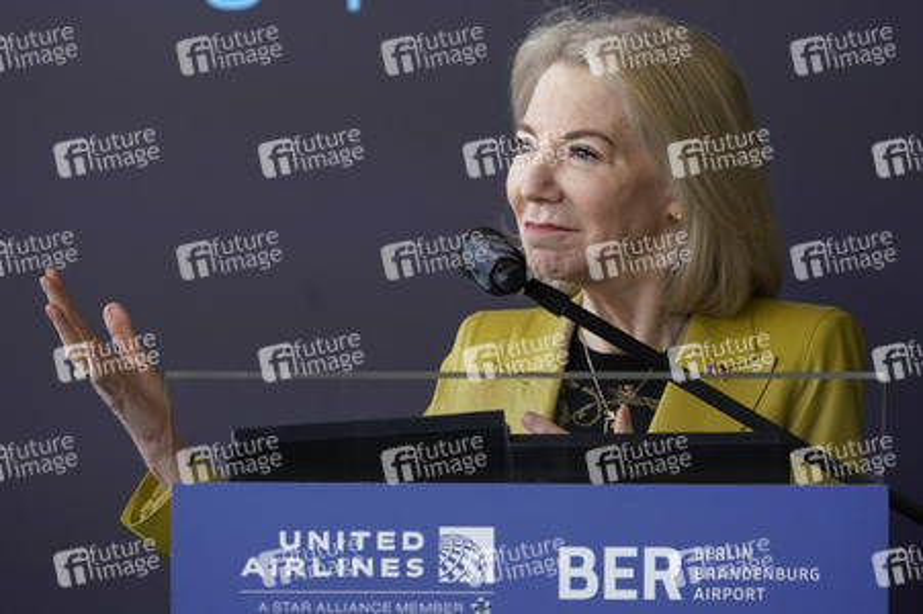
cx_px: 462
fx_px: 4483
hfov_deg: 11.8
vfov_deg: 7.8
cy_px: 307
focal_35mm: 175
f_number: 5.6
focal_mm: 175
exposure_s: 1/400
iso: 640
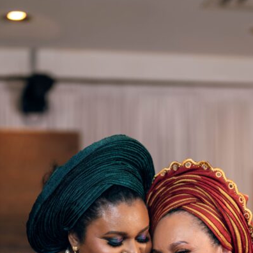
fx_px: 910
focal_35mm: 110
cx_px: 145
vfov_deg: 15.2
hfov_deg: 15.8
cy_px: 313
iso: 100
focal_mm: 50
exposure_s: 1/200
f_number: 1.4
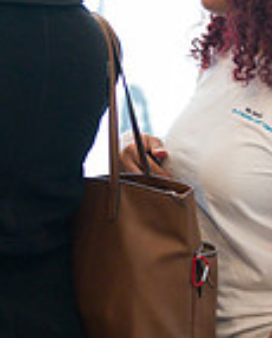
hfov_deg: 8.1
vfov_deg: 10.1
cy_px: 97
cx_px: -9
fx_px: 1906
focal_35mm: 190
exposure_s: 1/320
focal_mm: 50
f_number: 3.5
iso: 2500
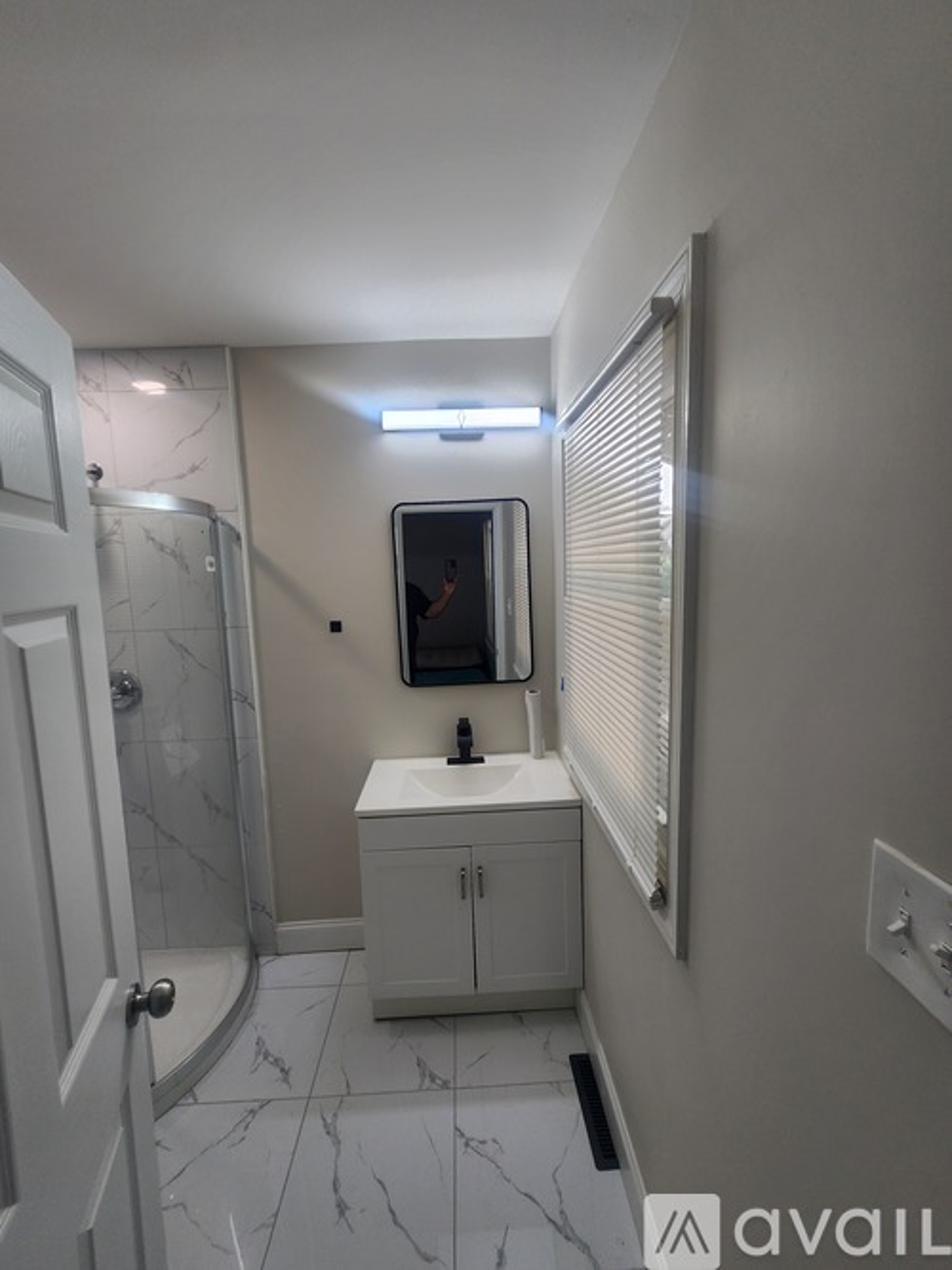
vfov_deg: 106.2
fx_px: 477
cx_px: 476
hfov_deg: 89.9
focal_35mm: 13
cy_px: 635
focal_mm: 2.2
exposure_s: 1/120
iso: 100
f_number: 2.2
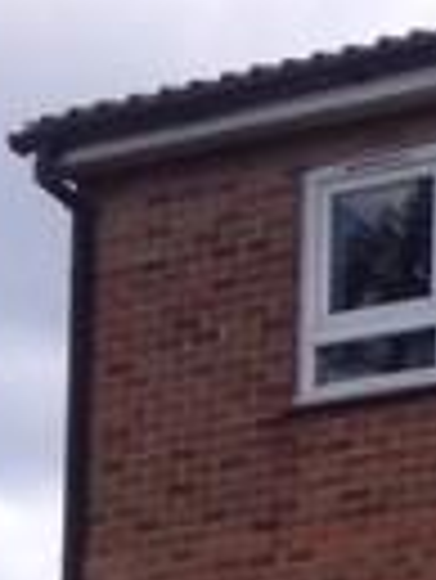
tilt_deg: +3.7
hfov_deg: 5.2
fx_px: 4393
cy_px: 1173
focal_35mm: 262
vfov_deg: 7.3
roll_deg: -0.9
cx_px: 1515
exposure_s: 1/861
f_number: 2.4
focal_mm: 4.12
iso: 50
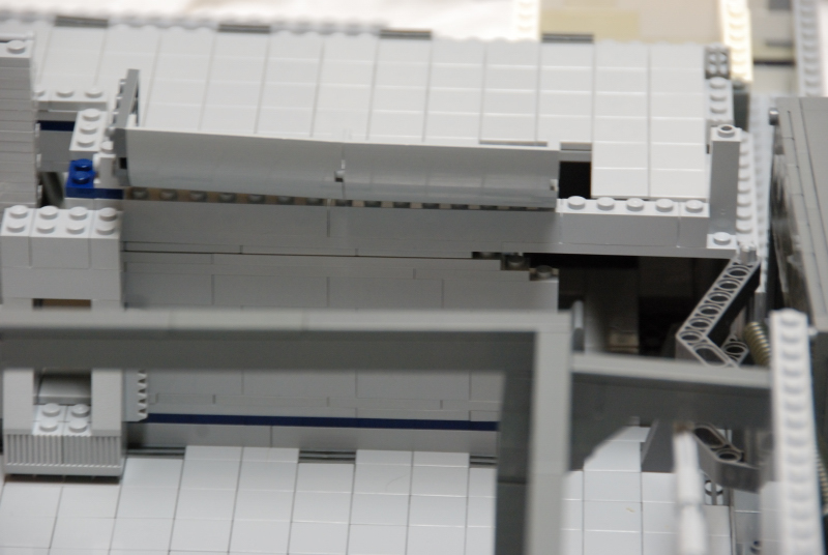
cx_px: 414
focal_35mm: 300
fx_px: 6910
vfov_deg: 4.6
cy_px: 278
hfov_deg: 6.9
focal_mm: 200
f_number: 8
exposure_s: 1/10
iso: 800
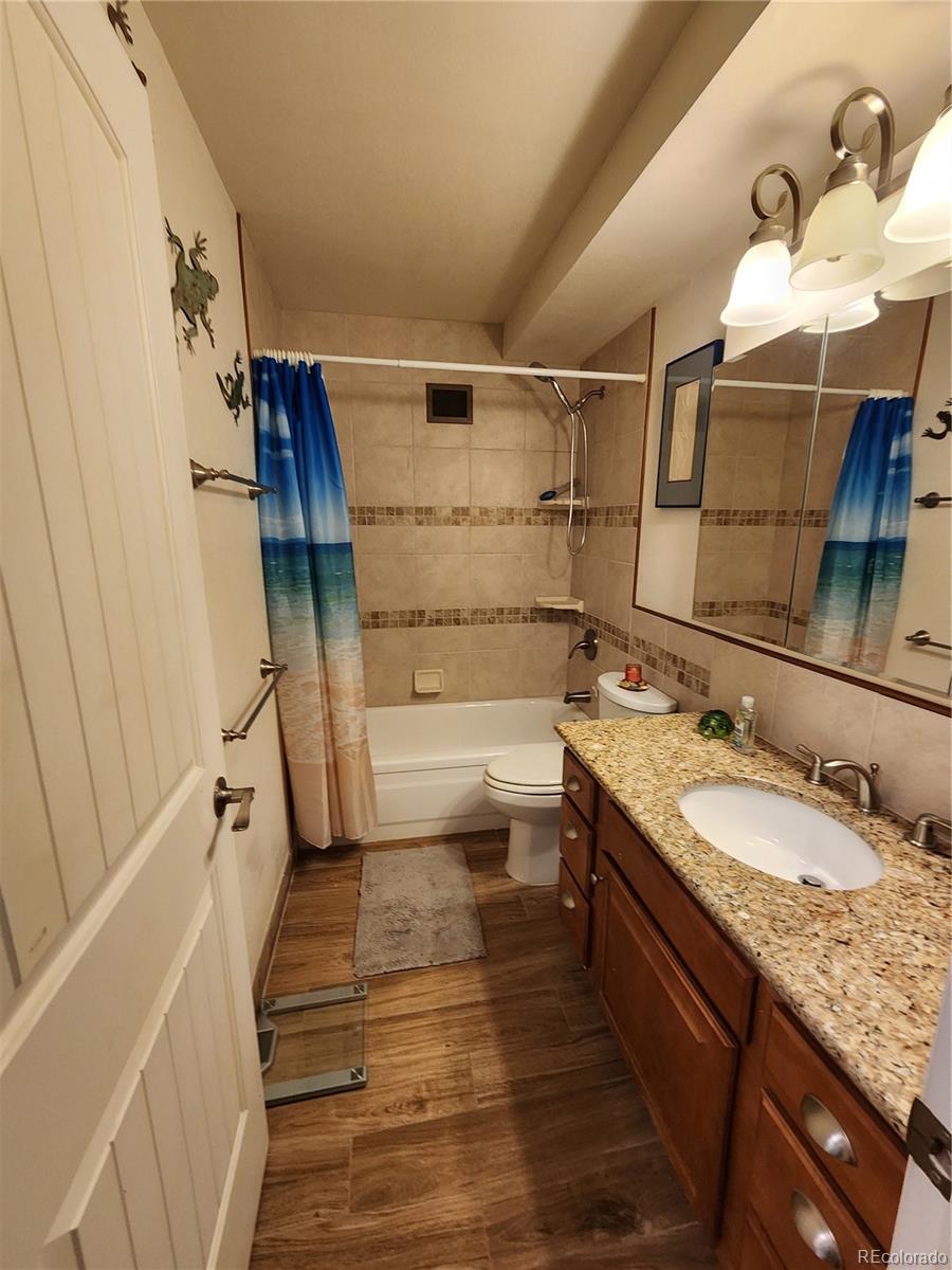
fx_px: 477
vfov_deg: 106.2
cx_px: 476
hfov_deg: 89.9
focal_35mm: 13
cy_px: 635
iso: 320
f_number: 2.2
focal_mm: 2.2
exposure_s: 1/60
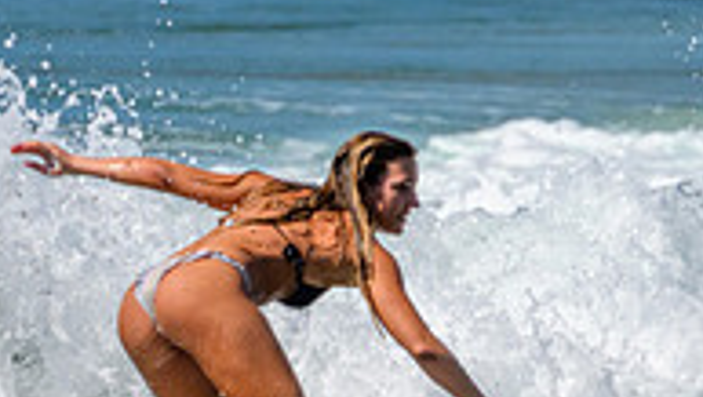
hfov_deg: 0.6
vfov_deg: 0.4
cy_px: 307
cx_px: 191
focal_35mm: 3457
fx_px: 64504
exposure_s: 1/2000
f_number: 11
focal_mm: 800
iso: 800
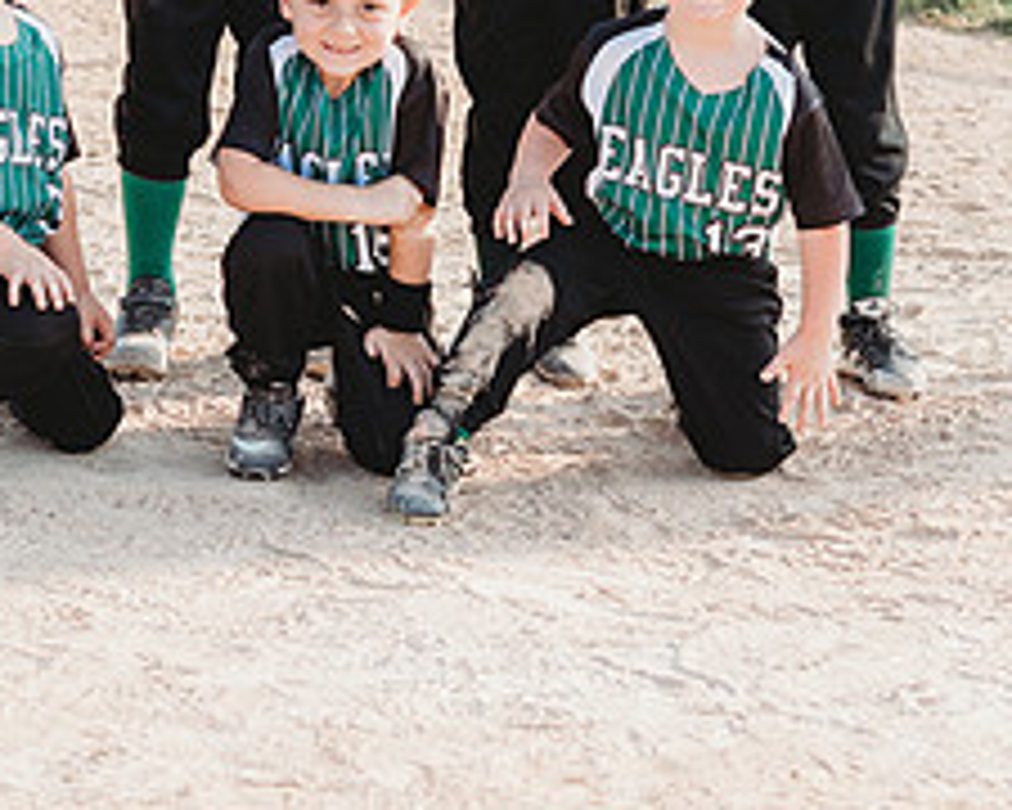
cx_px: 265
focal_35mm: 206
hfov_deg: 9.4
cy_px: -38
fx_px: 6170
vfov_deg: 7.5
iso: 320
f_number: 4.5
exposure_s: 1/1000
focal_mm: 85
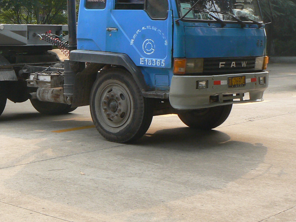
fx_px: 650
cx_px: 16
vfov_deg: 19.3
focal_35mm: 76
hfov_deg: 24.7
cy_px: 69
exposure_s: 1/160
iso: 80
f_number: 5.6
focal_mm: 6
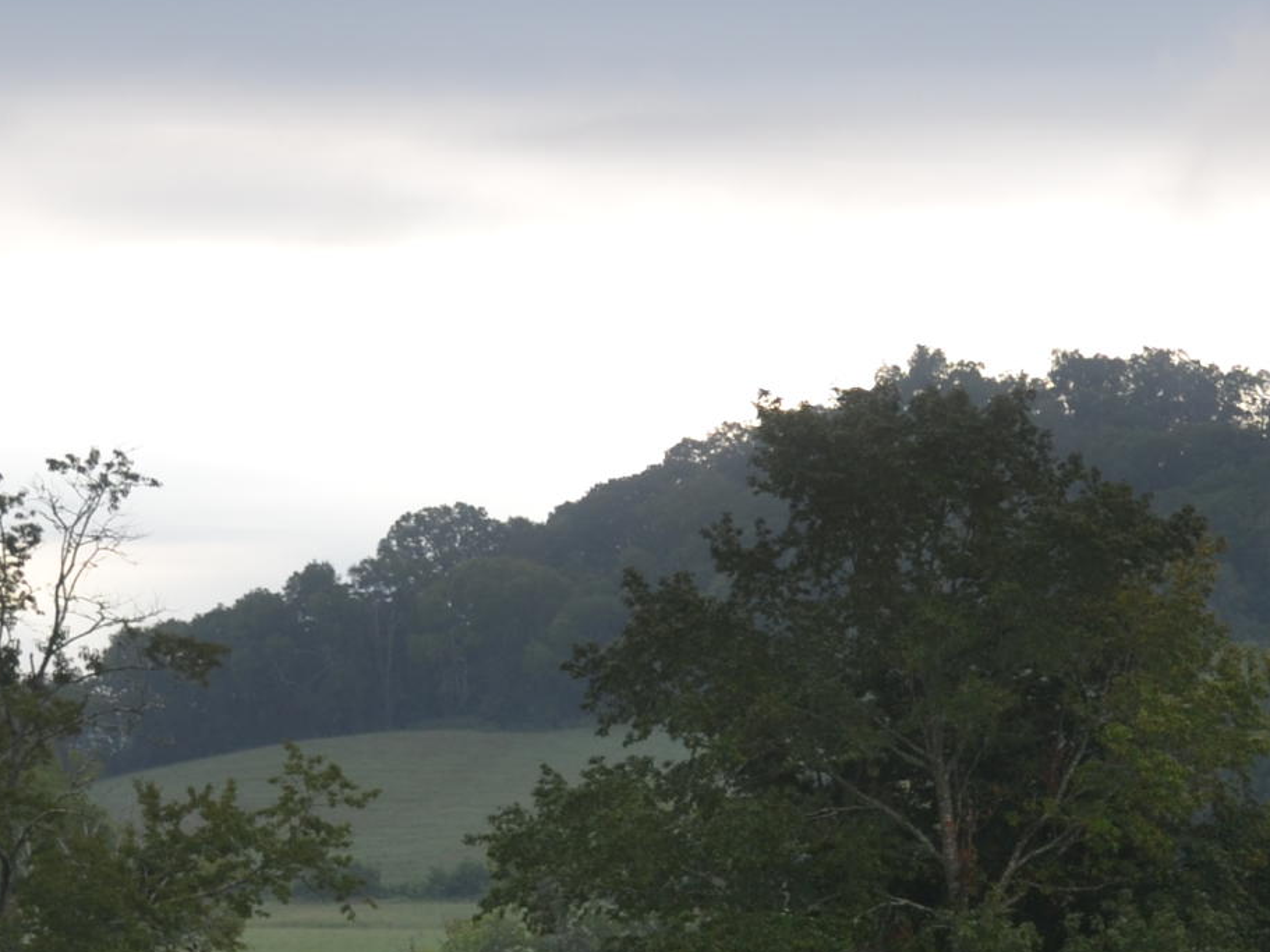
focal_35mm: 152
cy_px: 1217
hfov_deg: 13.0
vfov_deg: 9.6
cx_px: 852
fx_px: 5576
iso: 100
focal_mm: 32
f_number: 5.6
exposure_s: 1/125
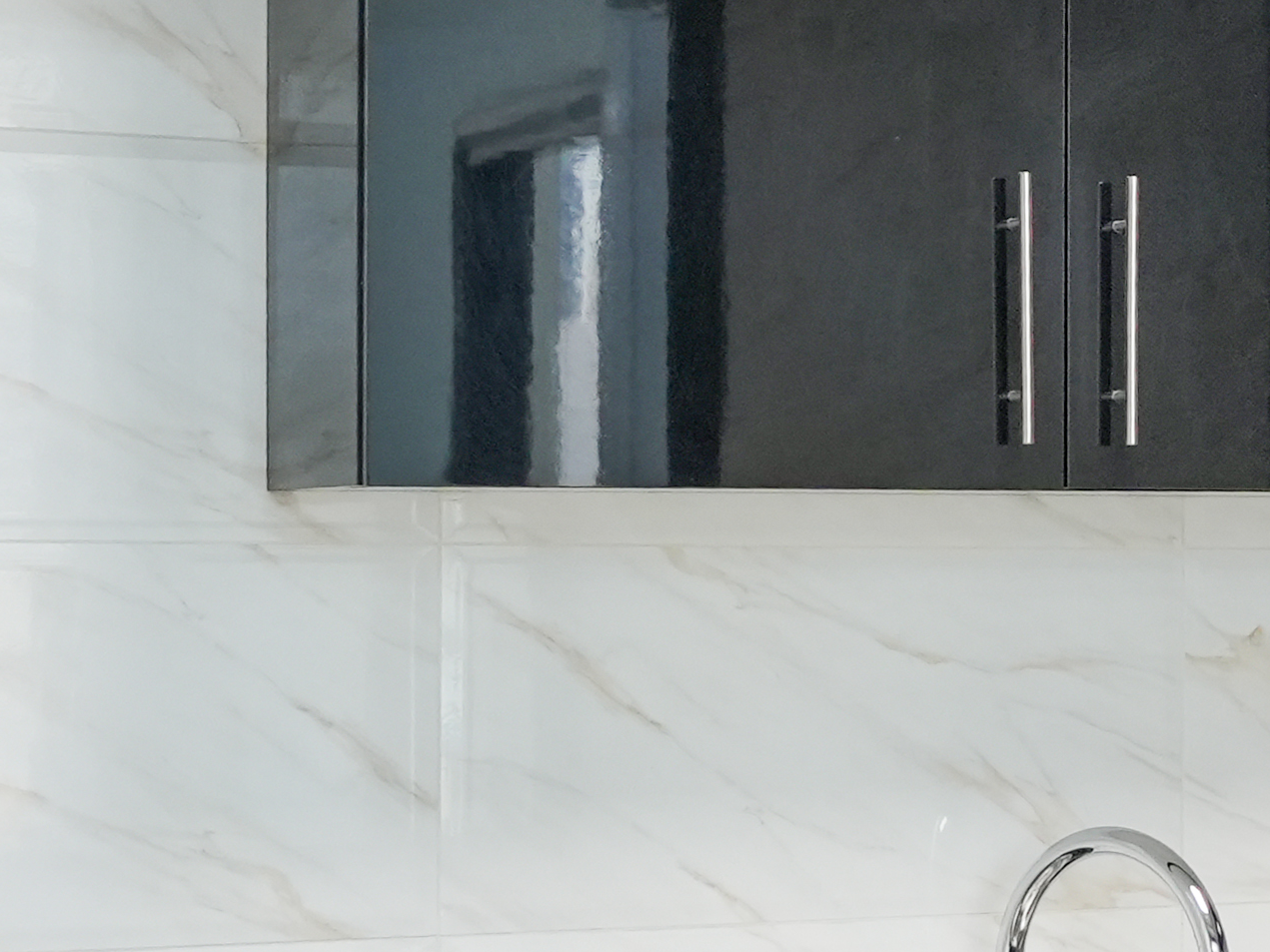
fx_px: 3889
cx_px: 1875
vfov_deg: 13.9
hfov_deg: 16.9
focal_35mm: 106
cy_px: 311
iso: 1000
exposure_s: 1/200
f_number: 4
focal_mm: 20
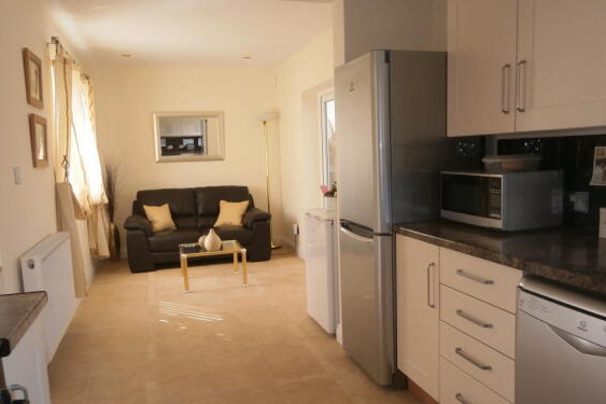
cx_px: 304
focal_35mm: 28
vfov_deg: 46.4
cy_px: 210
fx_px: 471
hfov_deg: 65.5
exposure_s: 1/60
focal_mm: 4.7
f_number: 2.8
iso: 80
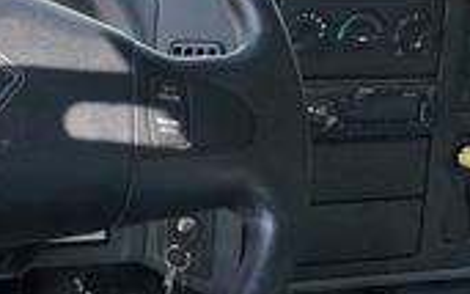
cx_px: -11
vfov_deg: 18.1
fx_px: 923
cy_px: 113
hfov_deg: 26.9
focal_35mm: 72
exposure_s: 1/428
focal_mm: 3
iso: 25
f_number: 1.8
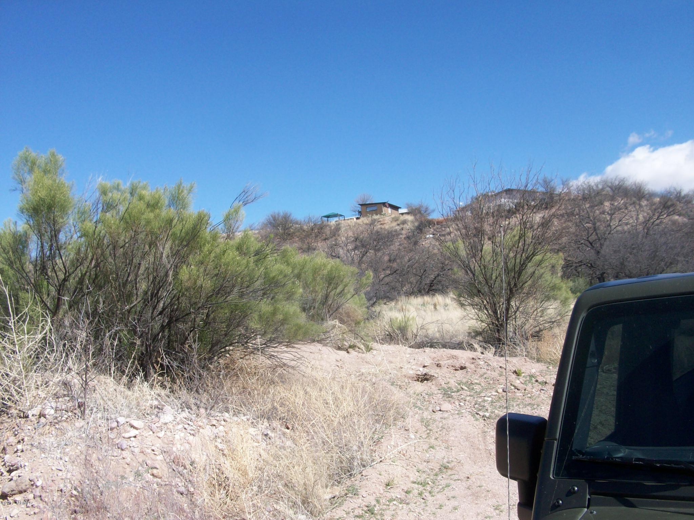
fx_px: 682
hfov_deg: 54.0
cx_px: 347
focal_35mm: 34
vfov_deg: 41.8
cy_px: 260
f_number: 5.5
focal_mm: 5.7
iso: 64
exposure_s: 1/278
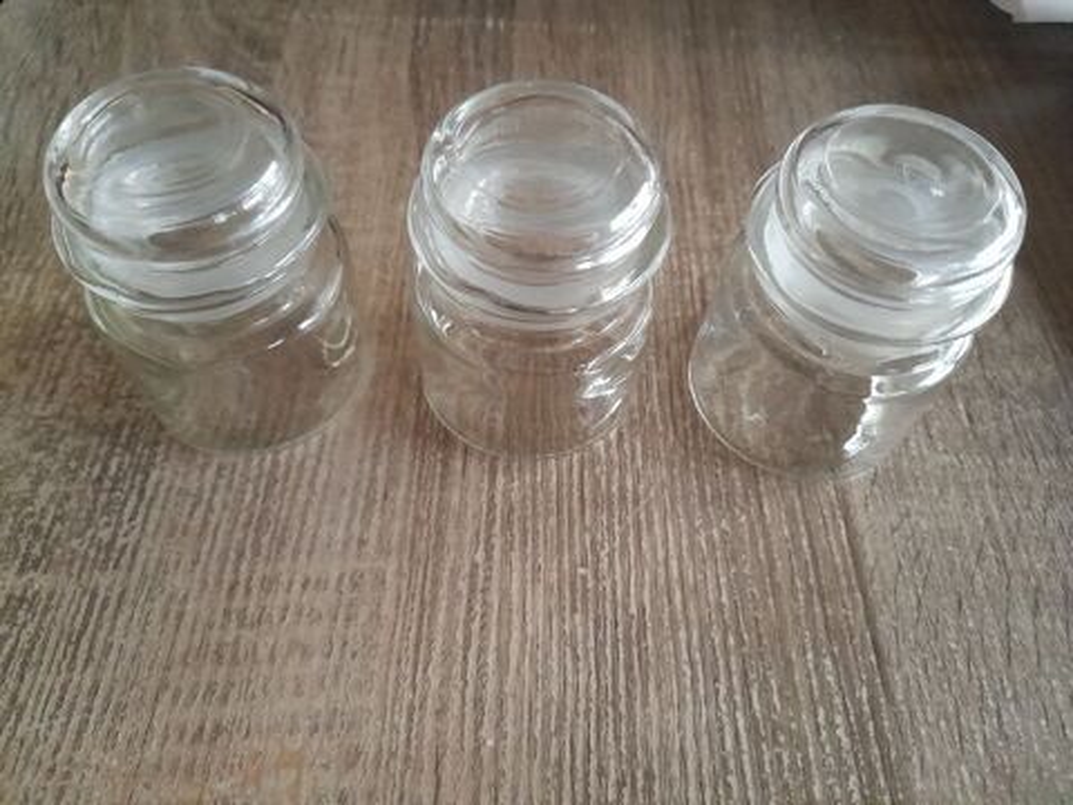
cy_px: 402
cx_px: 536
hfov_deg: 69.4
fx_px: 775
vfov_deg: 54.9
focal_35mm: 25
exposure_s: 1/20
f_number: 2
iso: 1000
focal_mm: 4.6
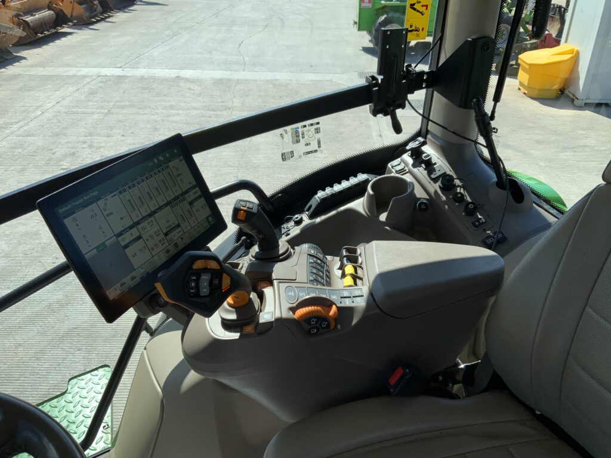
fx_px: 512
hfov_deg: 61.7
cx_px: 306
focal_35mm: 29
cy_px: 229
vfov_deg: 48.2
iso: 16
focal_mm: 3
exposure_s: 1/978
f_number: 1.8
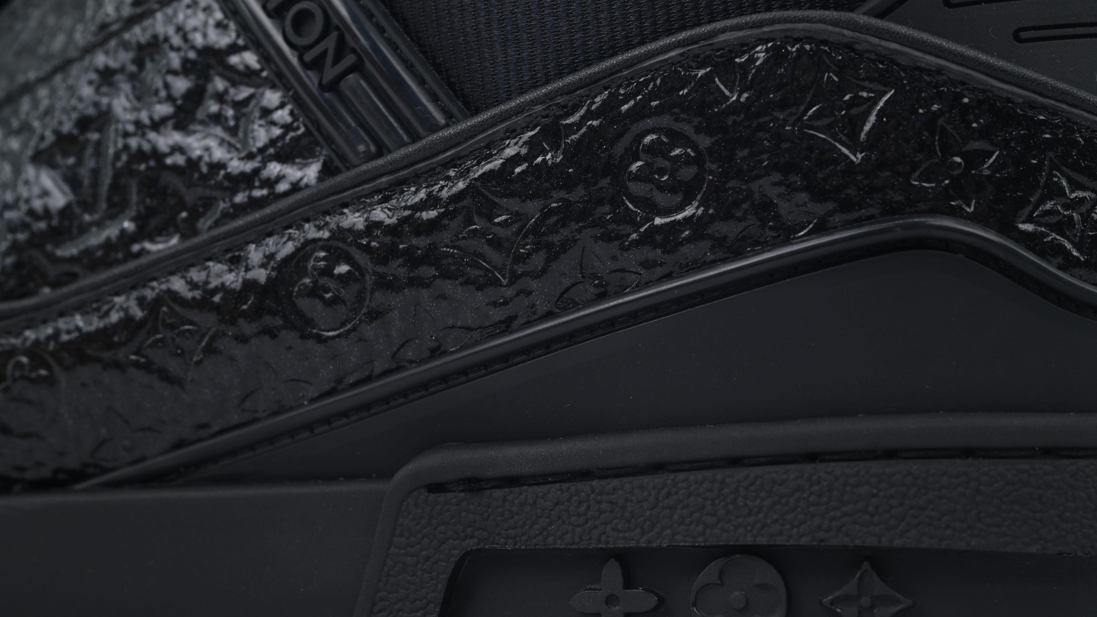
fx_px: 2327
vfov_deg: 15.1
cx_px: 549
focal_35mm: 80
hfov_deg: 26.5
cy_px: 285
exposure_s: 1/100
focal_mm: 76
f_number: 10
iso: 400
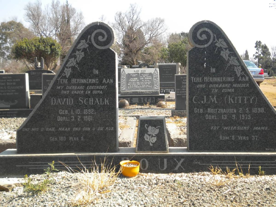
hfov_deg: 36.8
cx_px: 138
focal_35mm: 52
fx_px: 415
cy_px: 104
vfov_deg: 28.0
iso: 80
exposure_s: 1/182
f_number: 5.6
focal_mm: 9.3
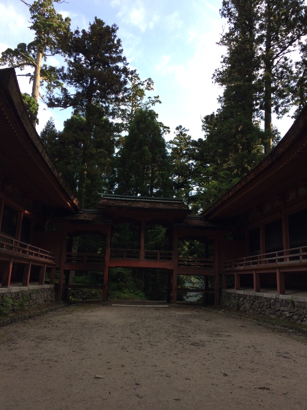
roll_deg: -1.4
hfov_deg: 48.2
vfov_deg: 61.7
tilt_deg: +10.2
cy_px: 205
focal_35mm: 29
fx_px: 343
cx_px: 154
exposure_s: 1/394
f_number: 2.2
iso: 32
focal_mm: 4.15
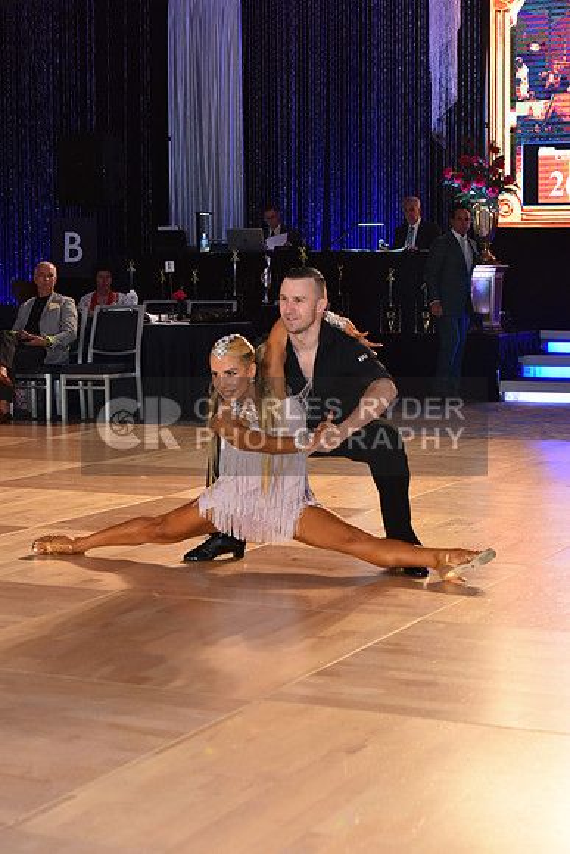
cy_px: 427
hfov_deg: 19.5
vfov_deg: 28.8
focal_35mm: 70
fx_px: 1661
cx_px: 285
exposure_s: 1/250
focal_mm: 70
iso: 2000
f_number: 5
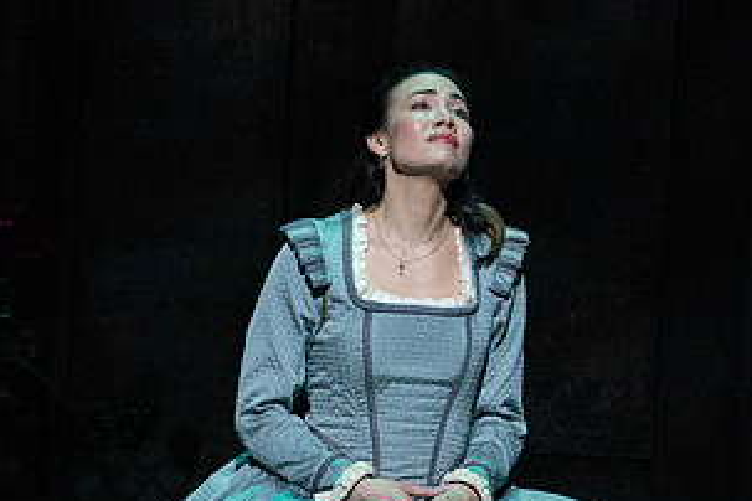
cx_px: 296
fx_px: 10089
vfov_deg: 2.8
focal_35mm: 483
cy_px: 333
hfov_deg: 4.3
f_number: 6.3
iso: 5000
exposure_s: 1/250
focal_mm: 200
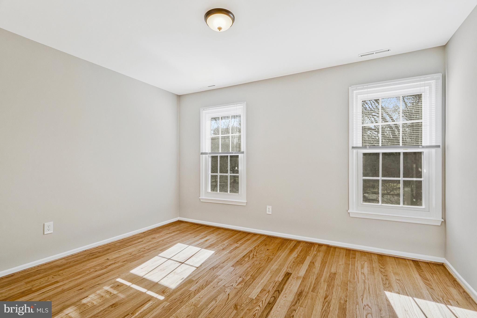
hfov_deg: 96.7
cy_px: 159
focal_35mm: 16
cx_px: 238
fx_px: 212
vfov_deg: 73.7
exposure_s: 1/250
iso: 1250
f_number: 7.1
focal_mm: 16
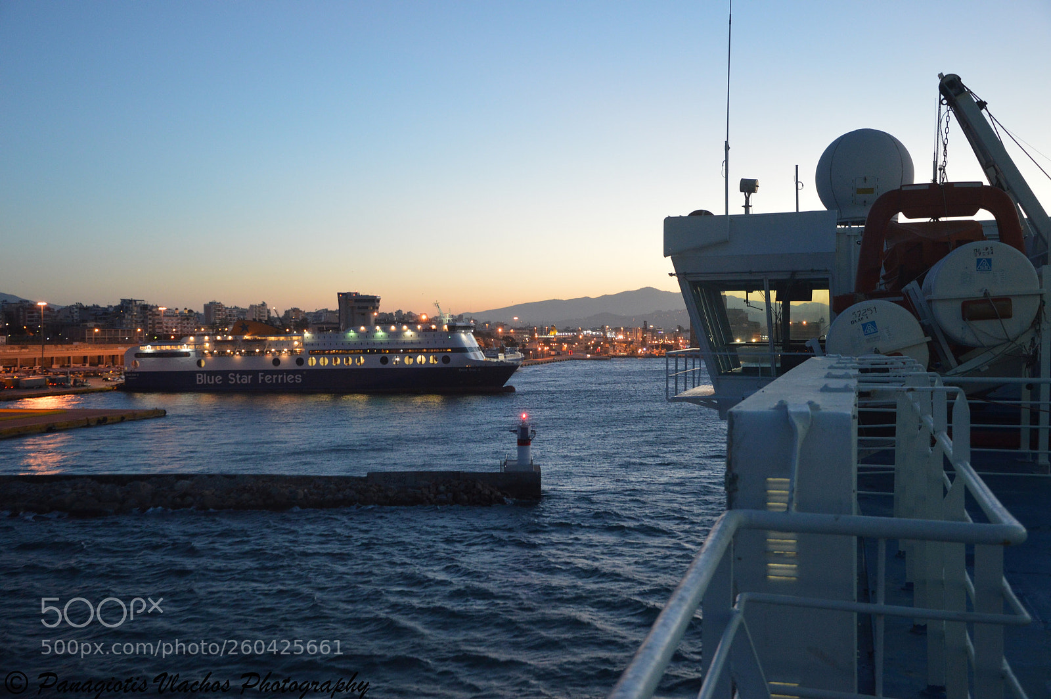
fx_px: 1225
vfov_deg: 31.8
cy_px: 350
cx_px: 526
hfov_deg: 46.4
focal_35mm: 42
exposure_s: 1/15
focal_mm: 28
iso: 900
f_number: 4
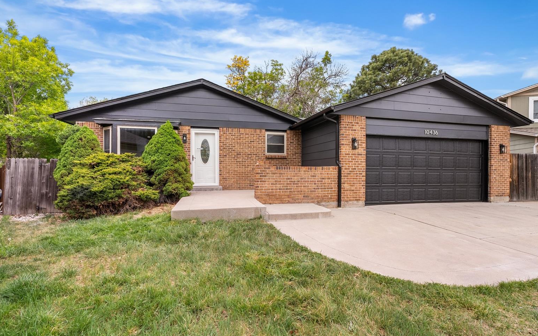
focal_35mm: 17
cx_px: 267
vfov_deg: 68.0
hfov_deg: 94.4
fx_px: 249
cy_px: 173
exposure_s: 1/160
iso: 200
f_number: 8
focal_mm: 16
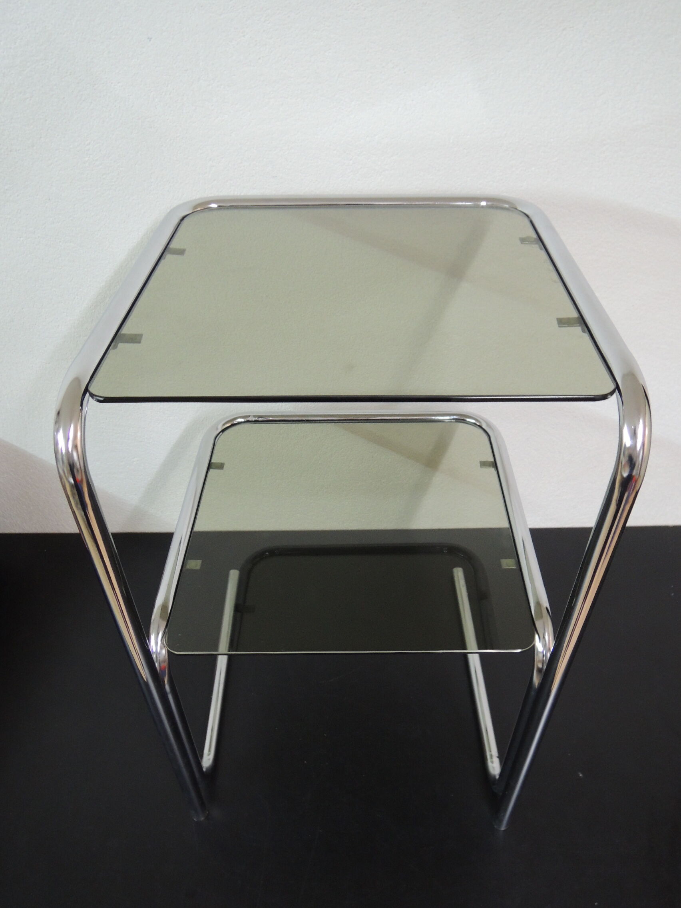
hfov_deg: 56.8
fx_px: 630
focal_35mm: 24
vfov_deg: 71.6
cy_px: 454
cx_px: 340
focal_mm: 4.3
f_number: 2.8
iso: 400
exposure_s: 1/25
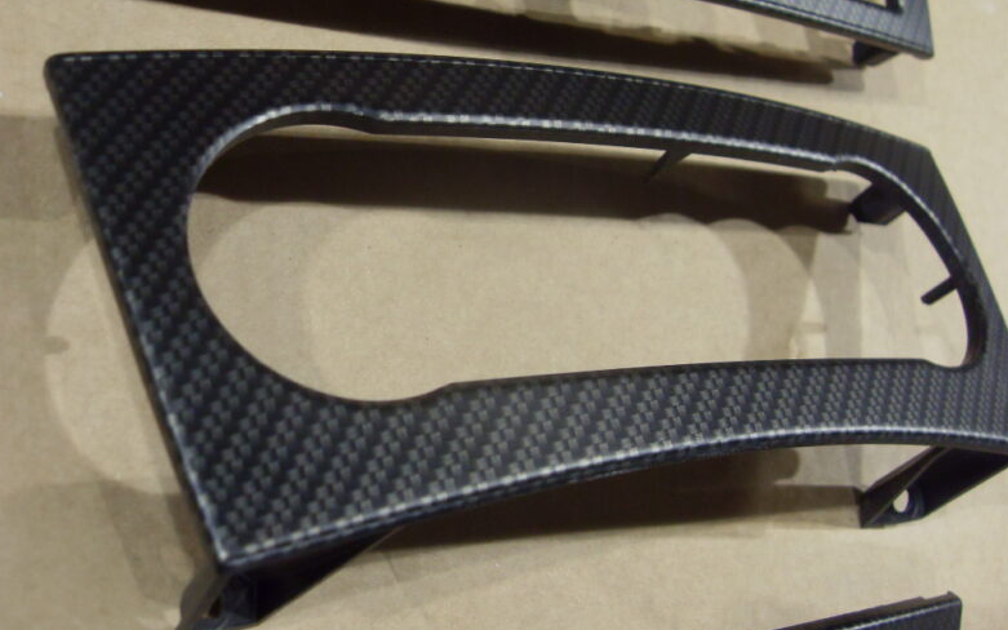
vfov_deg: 33.5
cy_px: 281
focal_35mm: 38
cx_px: 506
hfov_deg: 51.5
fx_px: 1044
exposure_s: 1/20
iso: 200
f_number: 2.8
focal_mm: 6.3
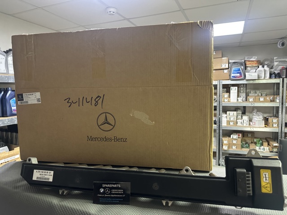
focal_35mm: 24
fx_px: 199
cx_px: 144
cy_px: 108
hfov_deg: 71.6
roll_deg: +0.5
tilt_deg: -4.0
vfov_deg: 56.8
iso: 500
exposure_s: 1/60
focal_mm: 6.86
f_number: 1.78
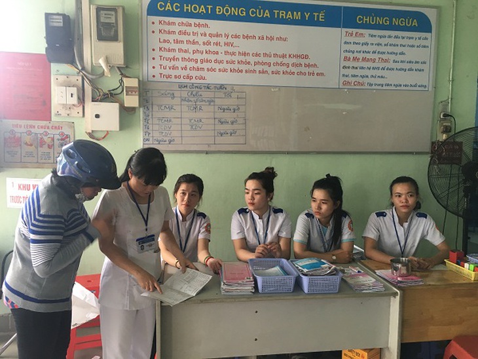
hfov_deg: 61.6
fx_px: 401
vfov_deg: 48.3
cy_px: 180
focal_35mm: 29
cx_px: 239
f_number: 2.2
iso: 100
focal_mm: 4.15
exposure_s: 1/33
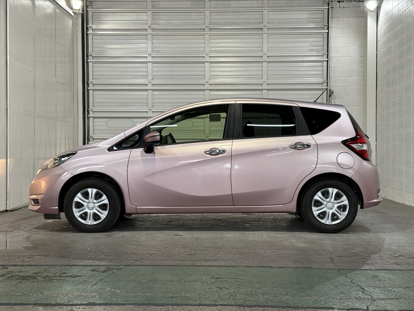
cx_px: 207
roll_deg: -0.6
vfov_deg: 30.3
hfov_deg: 39.7
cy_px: 156
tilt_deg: -0.4
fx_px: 574
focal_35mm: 48
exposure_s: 1/60
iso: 50
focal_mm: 6.76
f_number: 1.78
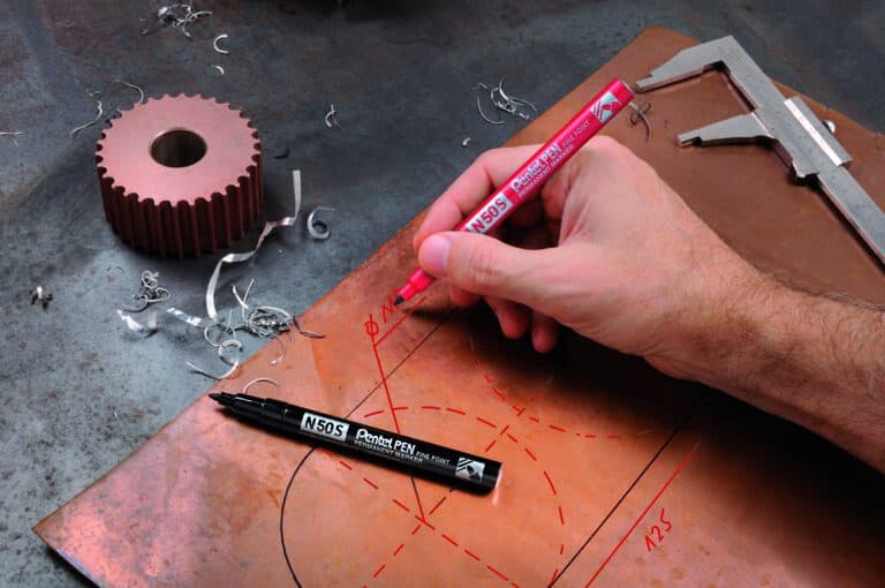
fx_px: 1399
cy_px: 294
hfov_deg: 35.1
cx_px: 442
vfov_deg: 23.7
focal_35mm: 57
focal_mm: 38
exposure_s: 1/125
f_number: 11
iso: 100
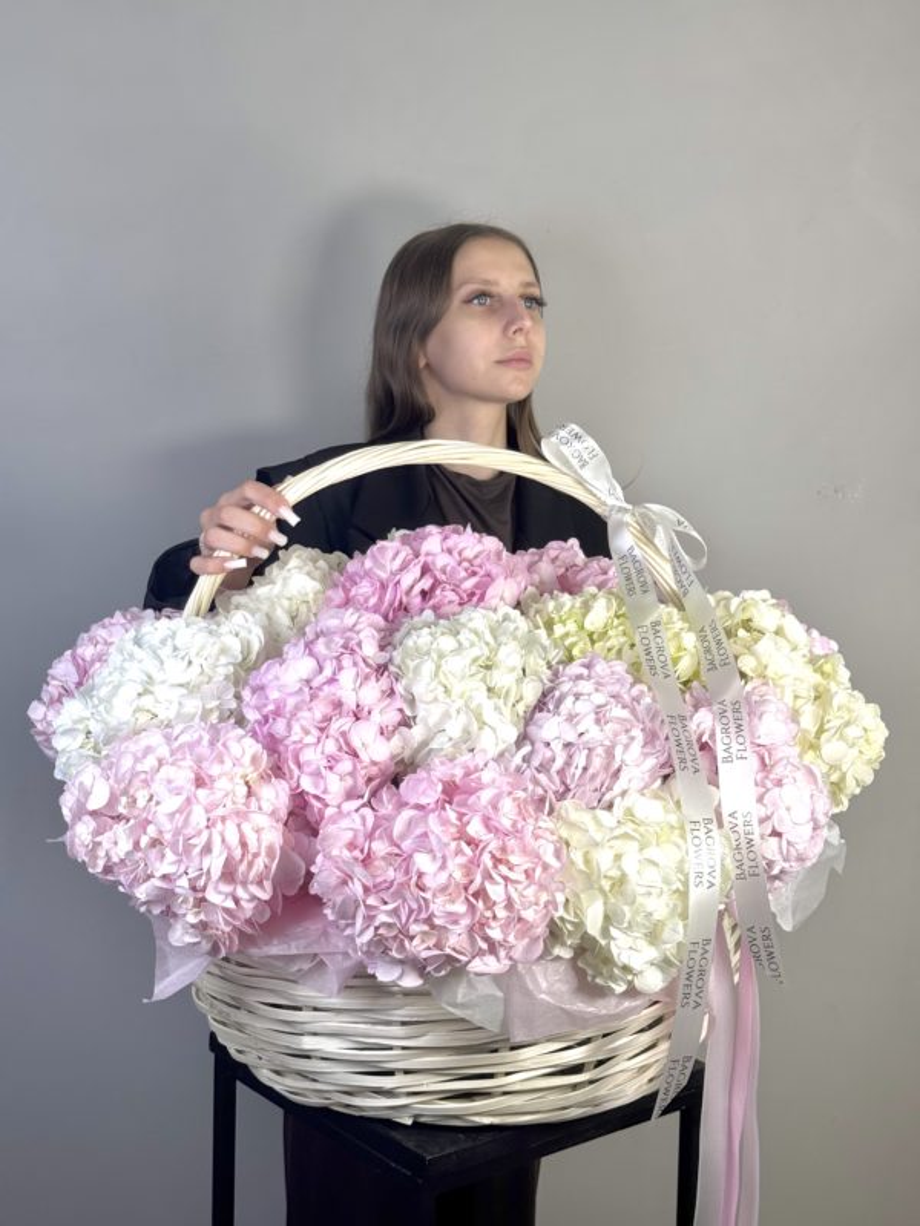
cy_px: 613
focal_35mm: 48
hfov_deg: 30.3
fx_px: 1701
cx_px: 460
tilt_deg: -8.1
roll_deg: -1.9
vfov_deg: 39.7
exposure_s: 1/333
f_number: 1.78
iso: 64
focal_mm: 6.76
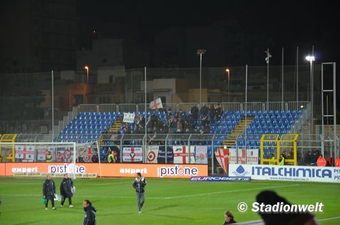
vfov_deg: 9.3
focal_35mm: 147
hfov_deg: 14.0
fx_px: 1385
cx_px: 170
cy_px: 112
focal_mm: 98
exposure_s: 1/50
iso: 800
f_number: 5.6
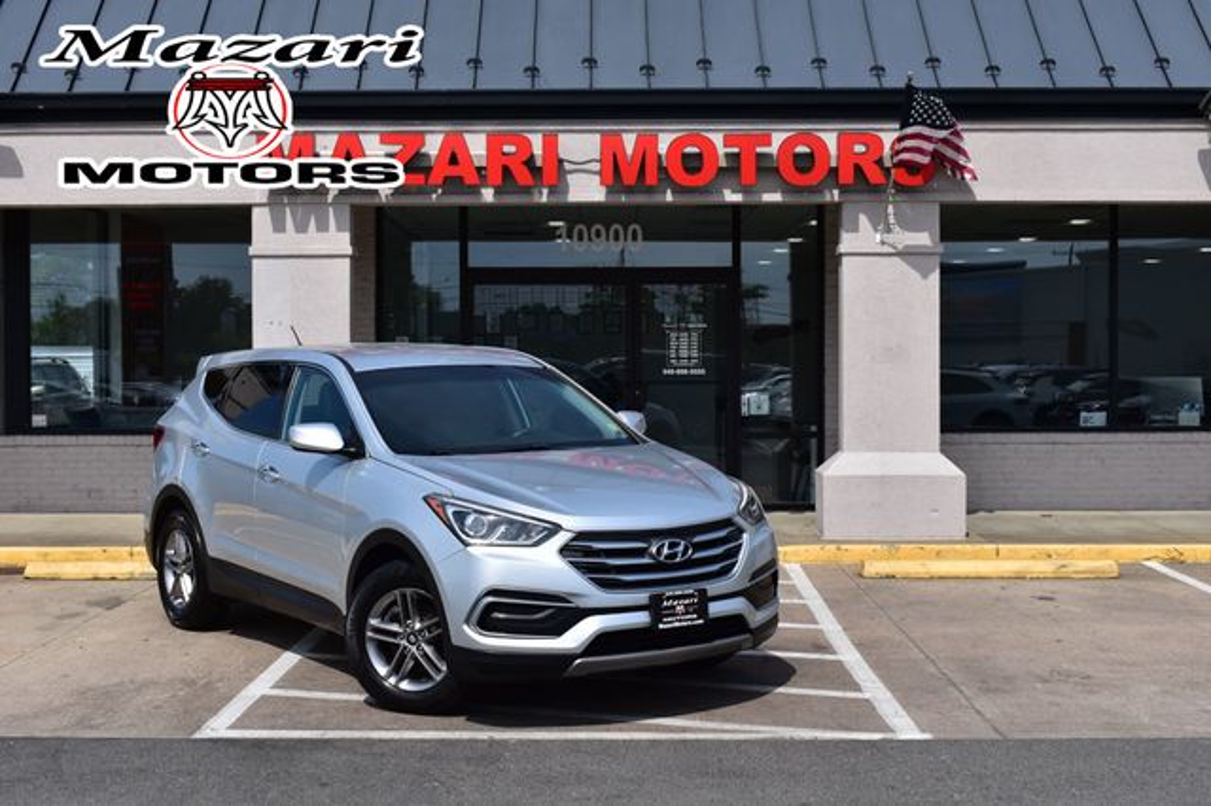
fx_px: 1614
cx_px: 606
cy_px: 403
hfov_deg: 41.1
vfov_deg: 28.0
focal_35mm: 48
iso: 220
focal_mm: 32
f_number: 11
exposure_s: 1/500
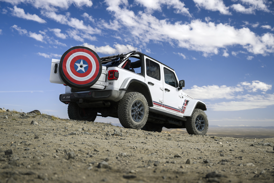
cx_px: 137
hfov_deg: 48.5
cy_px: 92
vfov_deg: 33.4
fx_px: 304
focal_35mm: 40
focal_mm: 40
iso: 500
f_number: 3.5
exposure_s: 1/3200
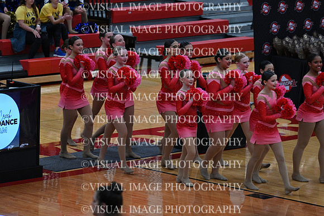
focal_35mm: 200
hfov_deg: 10.3
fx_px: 1800
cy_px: 108
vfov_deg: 6.9
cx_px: 162
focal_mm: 200
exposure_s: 1/400
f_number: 4
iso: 4000
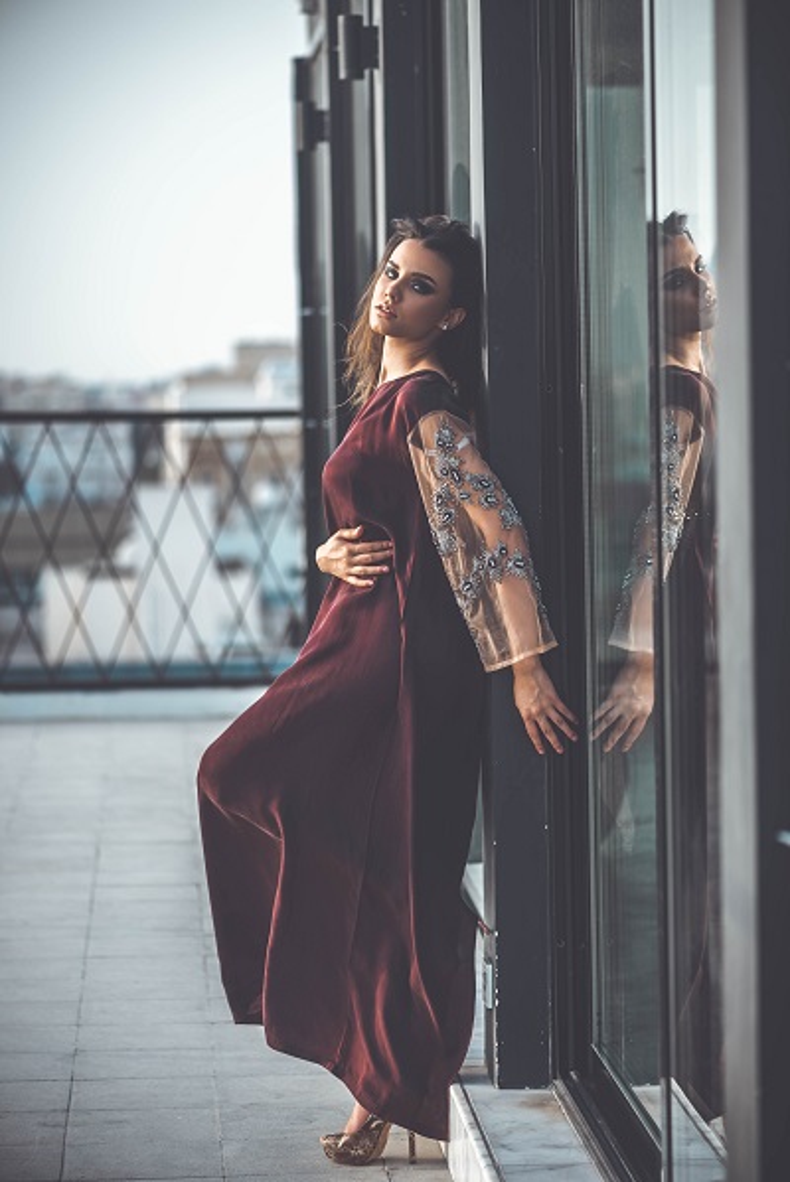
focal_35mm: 105
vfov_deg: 19.4
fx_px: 3452
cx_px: 395
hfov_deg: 13.1
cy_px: 591
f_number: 2.8
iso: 100
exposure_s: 1/320
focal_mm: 105
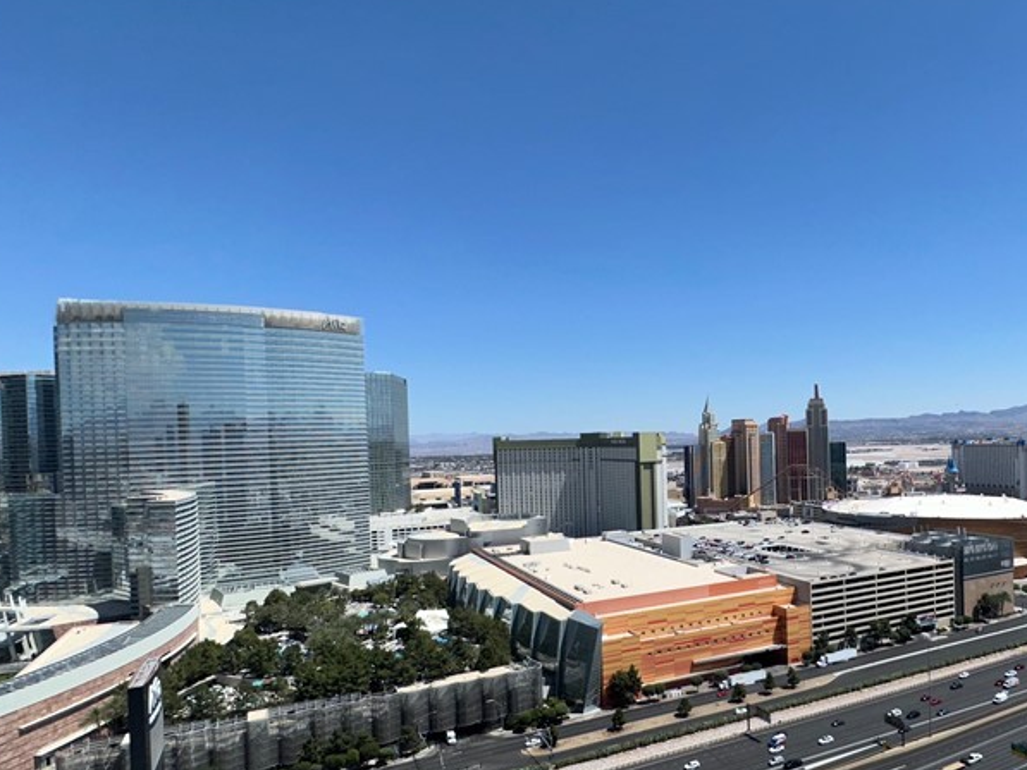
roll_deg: +1.5
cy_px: 445
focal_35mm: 24
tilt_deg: -0.7
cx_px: 662
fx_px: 712
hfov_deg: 70.0
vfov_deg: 56.6
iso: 50
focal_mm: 2.22
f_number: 2.2
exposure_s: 1/3731
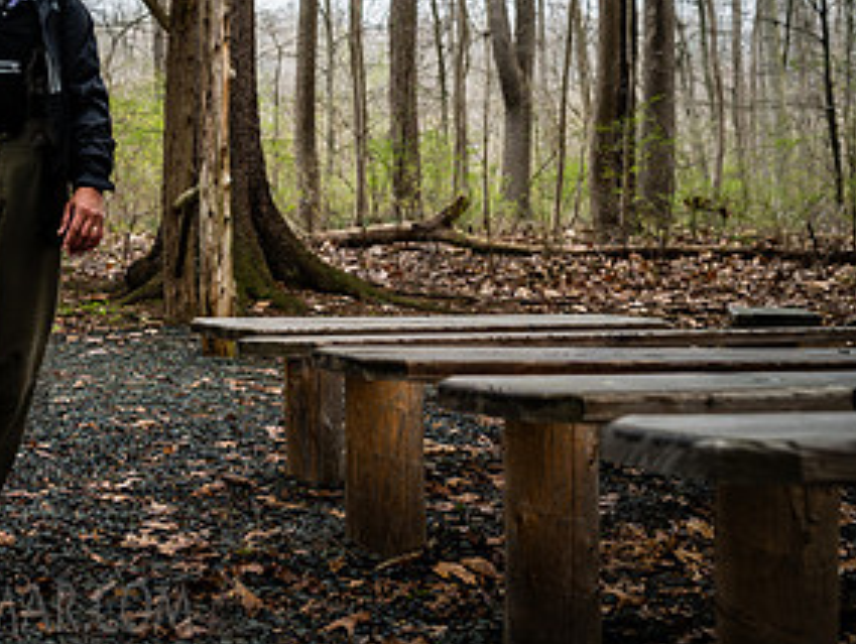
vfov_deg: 20.4
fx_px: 1758
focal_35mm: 71
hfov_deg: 26.2
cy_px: 94
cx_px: 36
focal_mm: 35
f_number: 3.5
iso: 250
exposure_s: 1/400
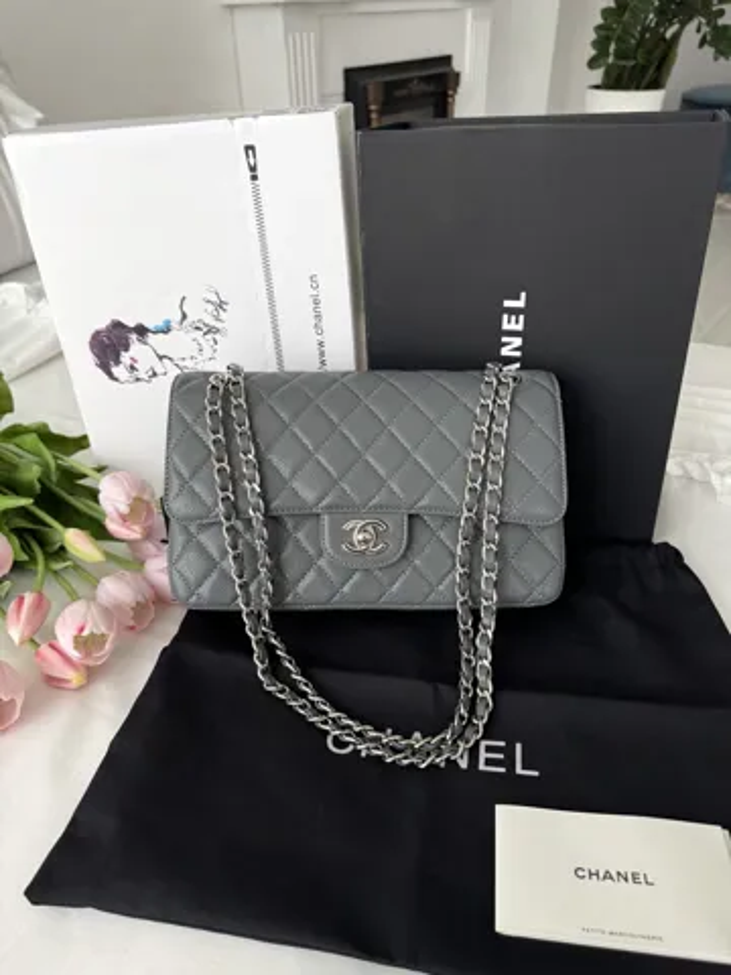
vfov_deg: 71.6
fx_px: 676
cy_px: 488
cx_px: 366
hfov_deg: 56.8
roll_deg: +1.4
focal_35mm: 24
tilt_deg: -33.5
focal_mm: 6.76
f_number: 1.78
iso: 200
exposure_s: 1/121
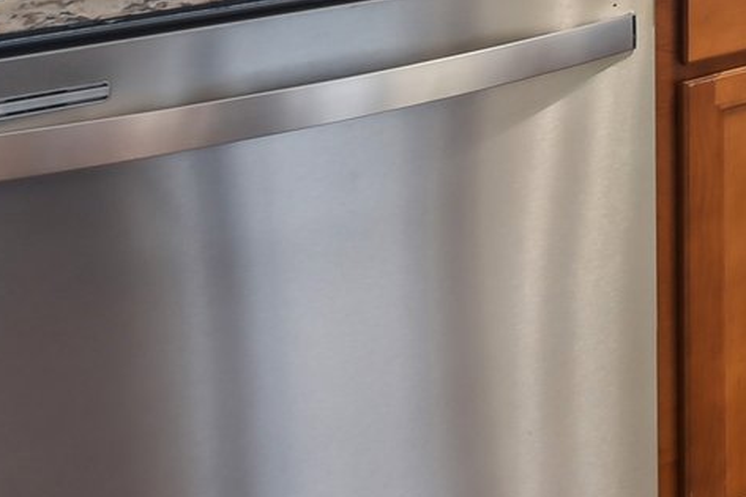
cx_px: 1317
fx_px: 1346
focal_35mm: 65
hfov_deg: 21.4
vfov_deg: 17.5
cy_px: -362
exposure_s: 1/8
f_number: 8
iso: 200
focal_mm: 15
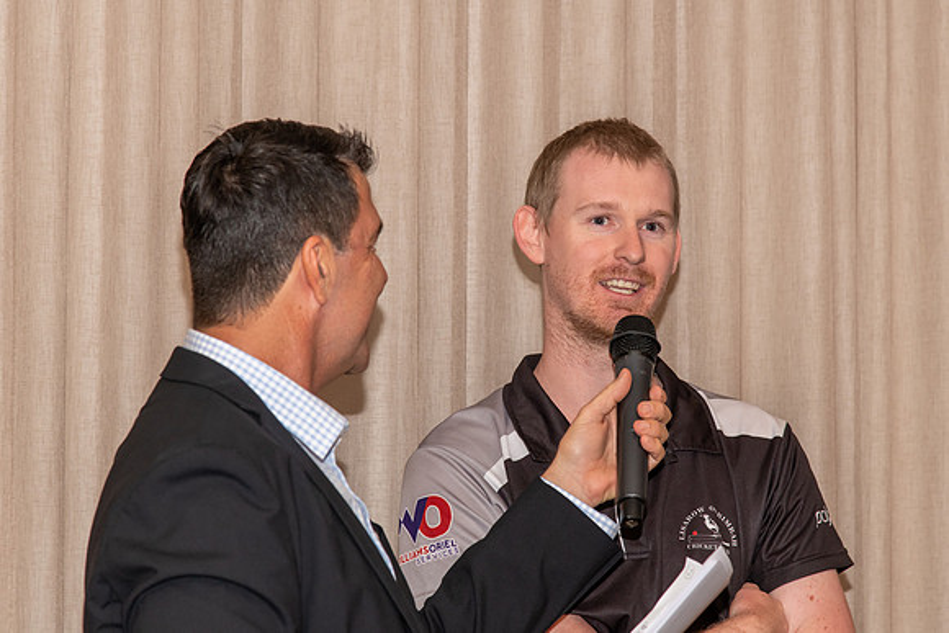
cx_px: 513
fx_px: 3562
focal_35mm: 135
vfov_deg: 10.2
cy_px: 303
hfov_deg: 15.2
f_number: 5.6
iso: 800
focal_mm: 120
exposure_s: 1/60
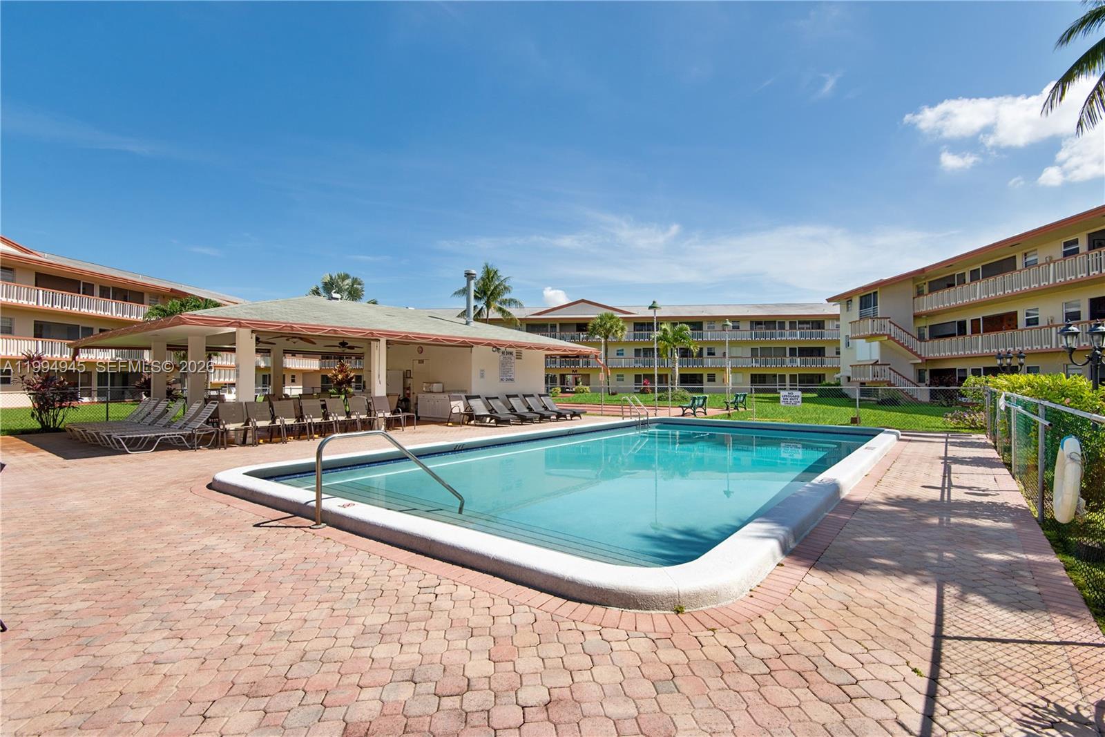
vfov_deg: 70.5
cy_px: 368
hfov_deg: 93.3
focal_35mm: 17
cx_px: 552
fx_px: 522
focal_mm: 17
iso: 250
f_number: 8
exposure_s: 1/1000
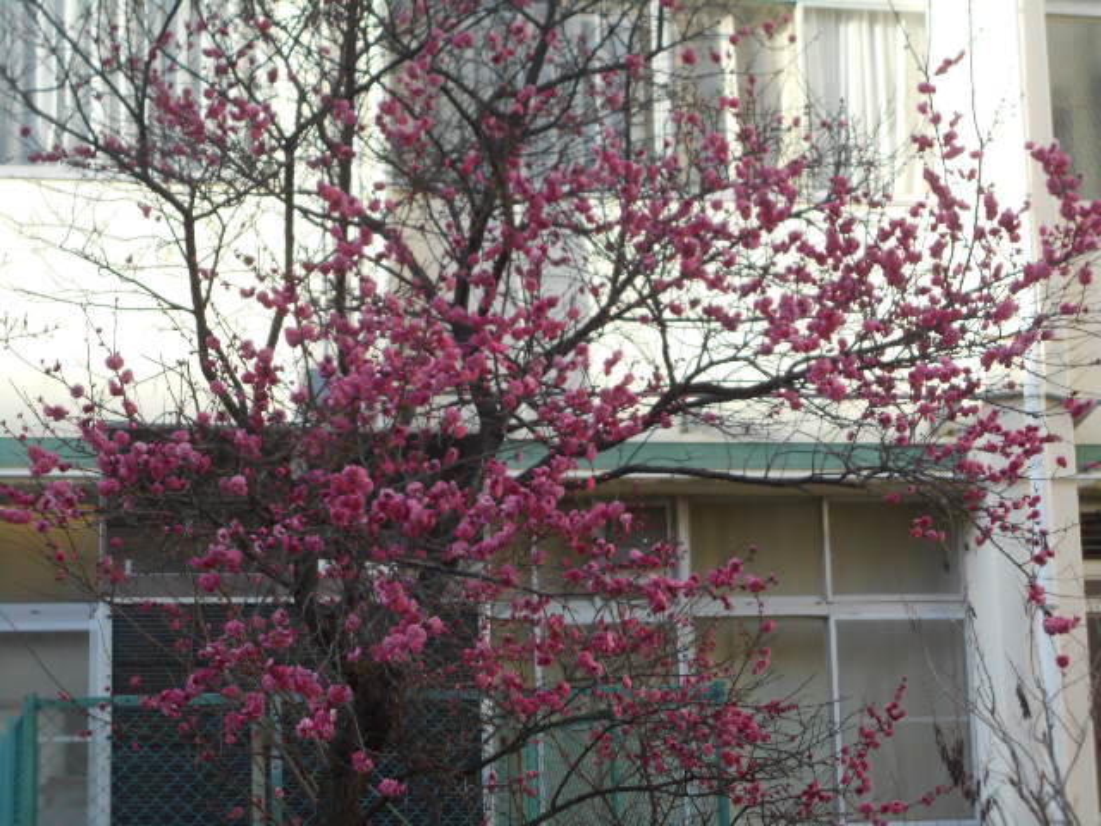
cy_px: 413
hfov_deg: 25.7
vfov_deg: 19.4
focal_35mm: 76
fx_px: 2417
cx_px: 550
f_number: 5.8
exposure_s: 1/250
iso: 160
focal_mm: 13.5
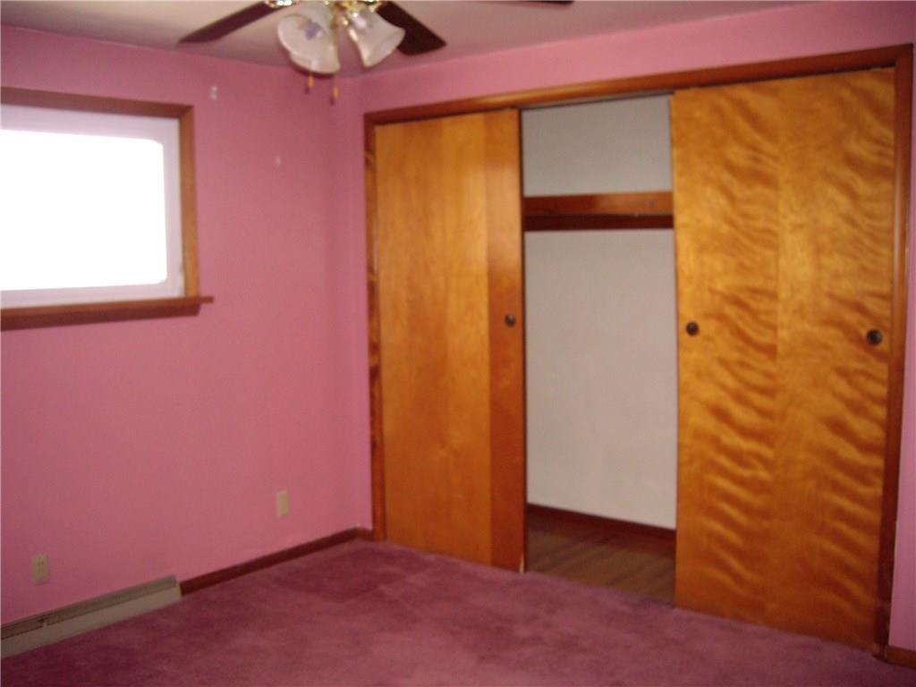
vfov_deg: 37.7
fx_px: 1006
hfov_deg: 49.0
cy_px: 344
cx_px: 458
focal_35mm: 38
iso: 200
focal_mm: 6.2
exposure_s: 1/40
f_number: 2.7
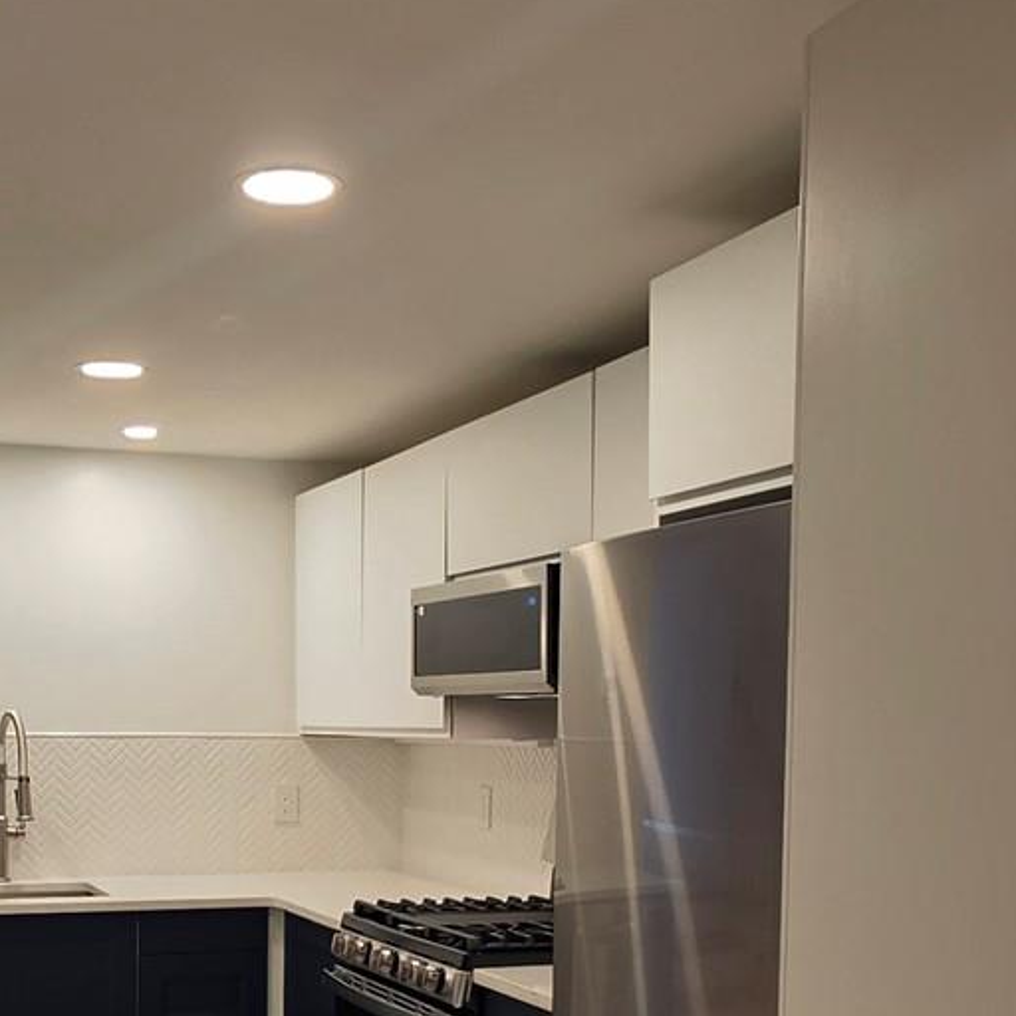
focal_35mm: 46
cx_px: 268
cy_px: 843
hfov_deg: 36.0
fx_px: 1527
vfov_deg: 35.4
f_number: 1.9
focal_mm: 2.2
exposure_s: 1/120
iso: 125
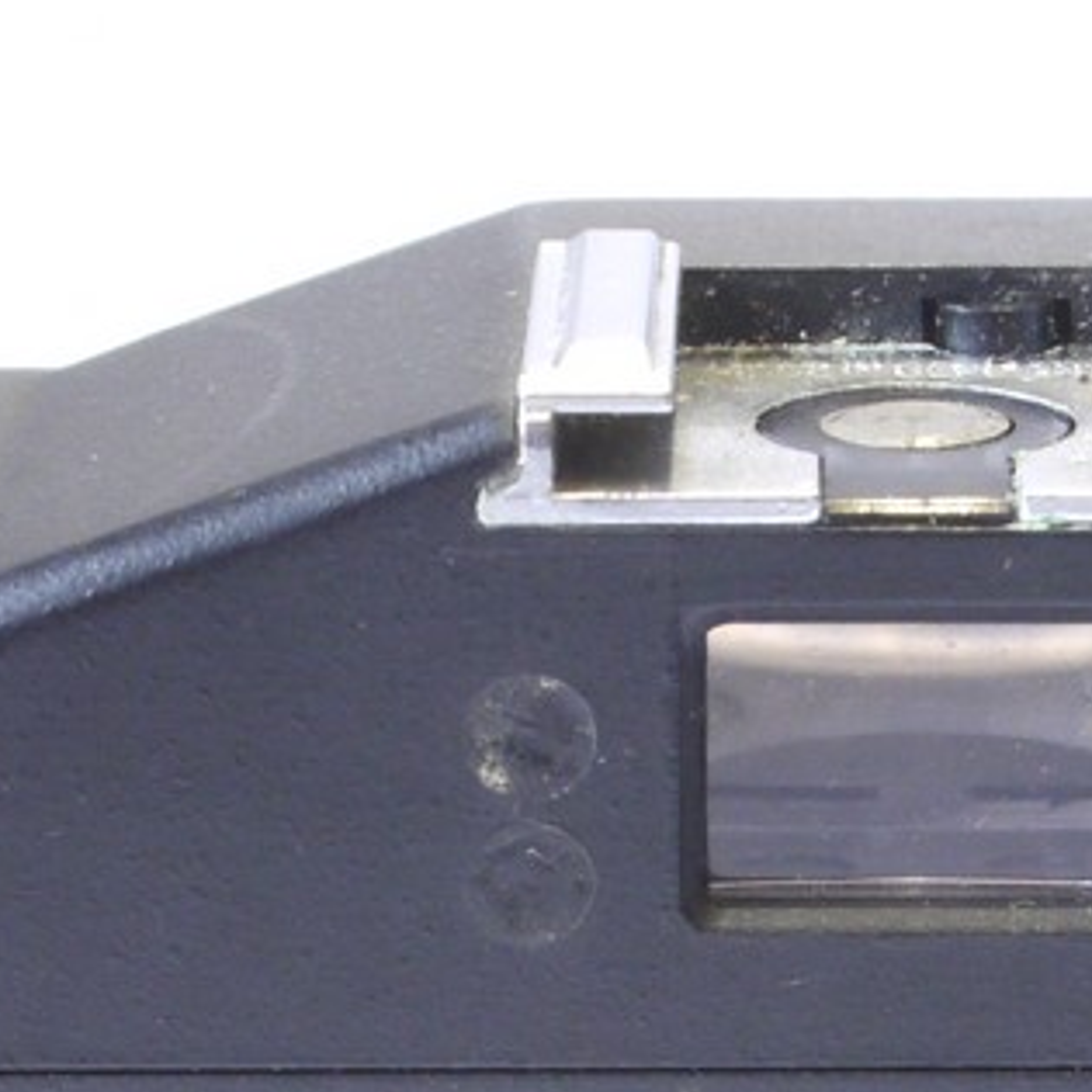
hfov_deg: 8.6
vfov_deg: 8.6
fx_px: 7209
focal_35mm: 202
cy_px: 1297
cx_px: 985
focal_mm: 30
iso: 800
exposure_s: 1/10
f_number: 11
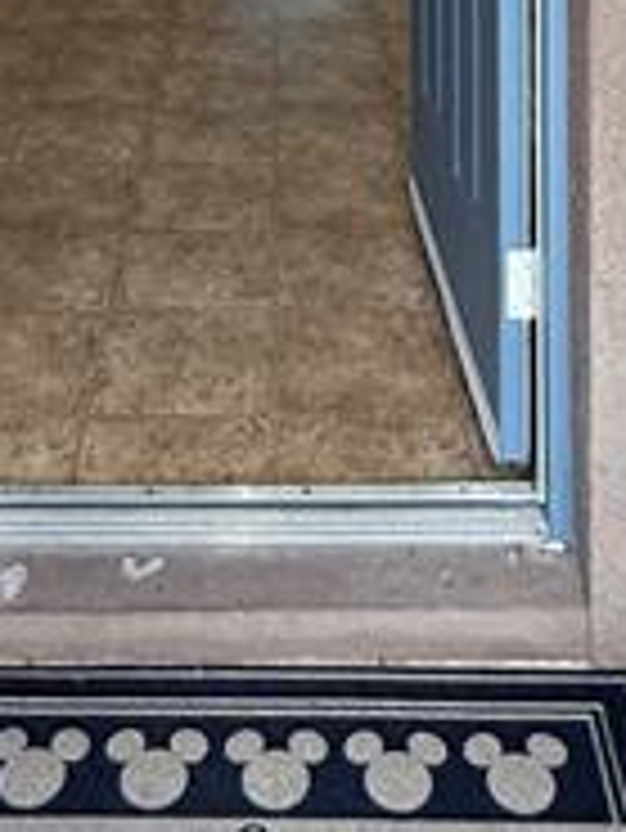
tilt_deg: +4.0
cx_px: 279
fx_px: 1397
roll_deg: +1.7
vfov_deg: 25.2
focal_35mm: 58
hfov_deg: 25.2
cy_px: -414
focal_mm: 2.22
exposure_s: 1/120
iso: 200
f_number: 2.2
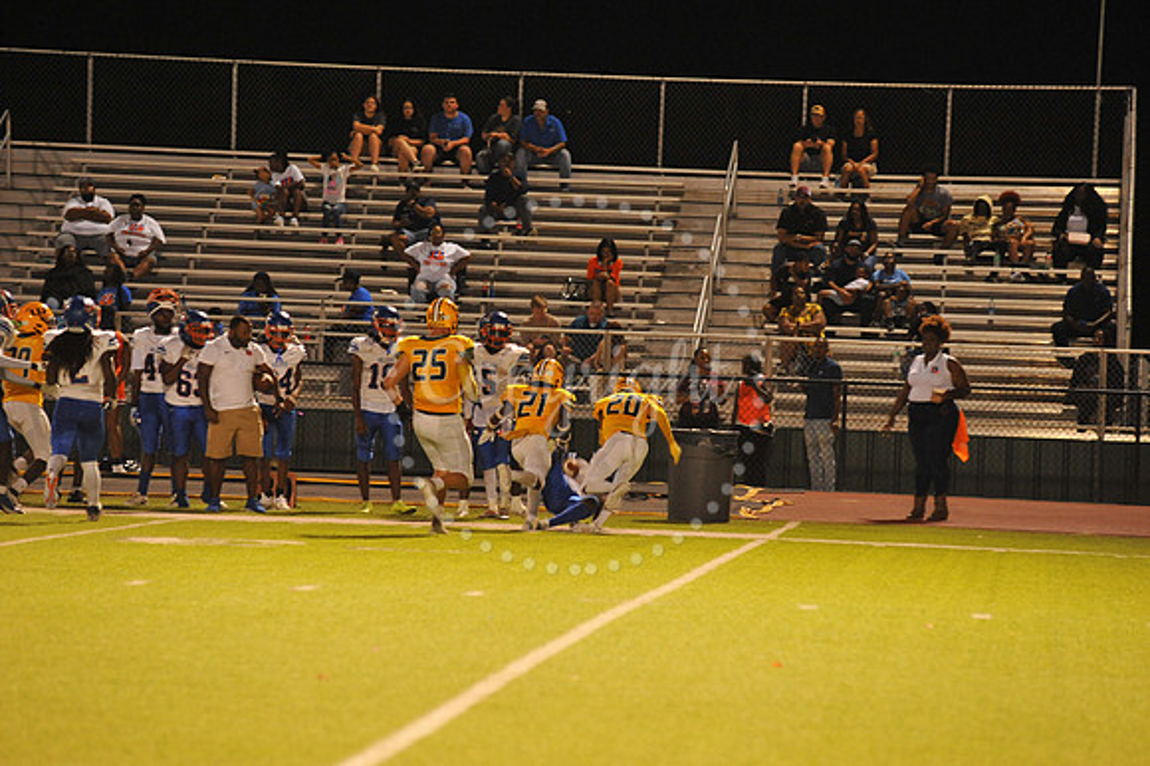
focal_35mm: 200
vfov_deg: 6.9
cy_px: 383
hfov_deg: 10.3
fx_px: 6385
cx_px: 575
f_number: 5
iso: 3200
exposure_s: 1/160
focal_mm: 200
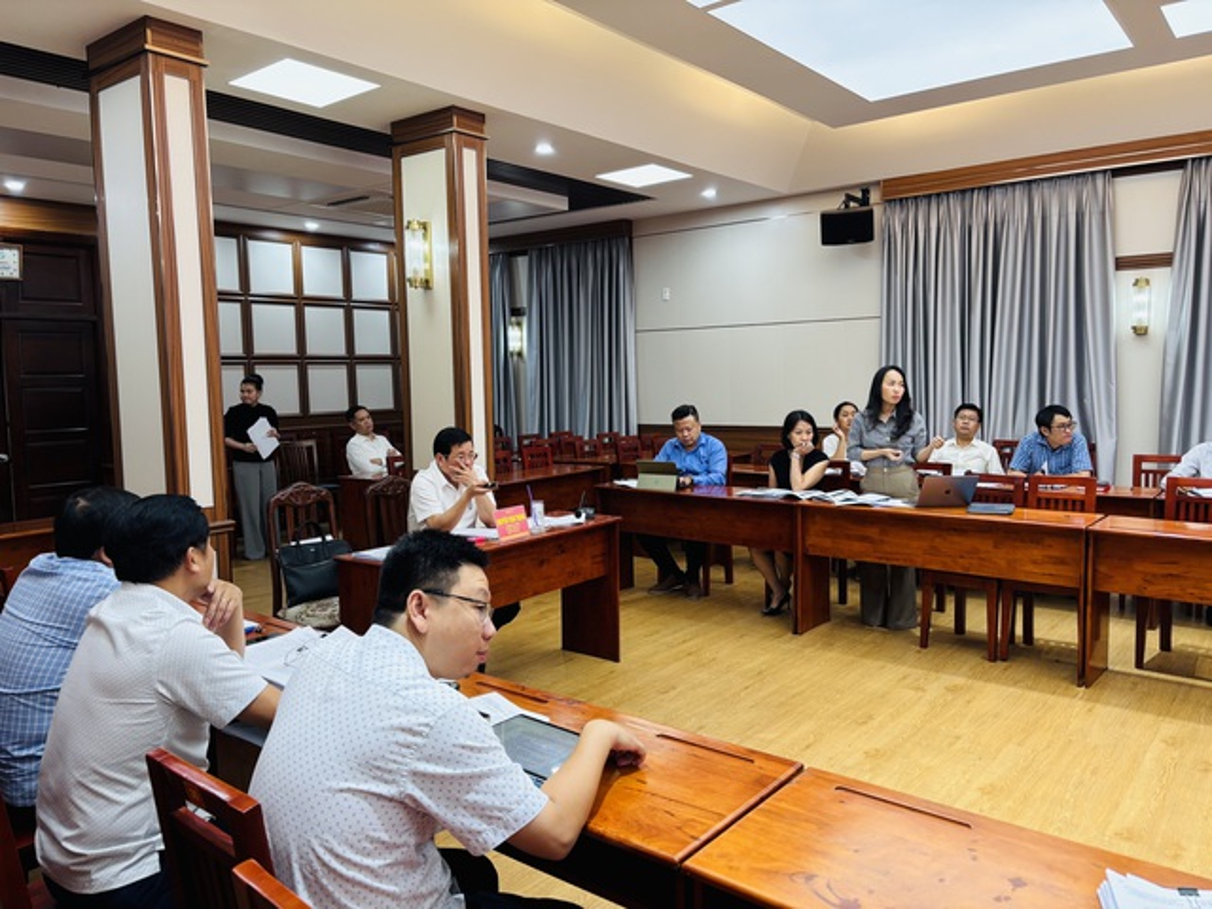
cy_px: 454
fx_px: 910
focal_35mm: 26
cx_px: 606
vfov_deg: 53.1
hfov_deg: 67.3
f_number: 1.6
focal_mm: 5.96
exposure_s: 1/50
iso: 100
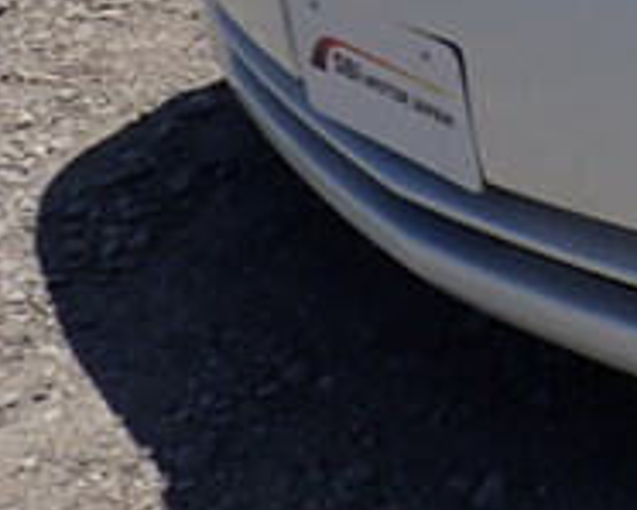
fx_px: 1981
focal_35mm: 105
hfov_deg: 15.5
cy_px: -404
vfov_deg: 13.2
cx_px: 1175
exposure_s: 1/320
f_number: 8
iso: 100
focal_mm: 4.5
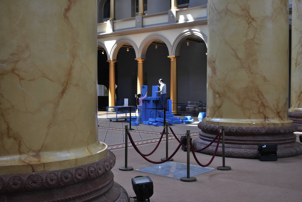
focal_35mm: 44
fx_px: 365
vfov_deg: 30.9
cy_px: 101
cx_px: 151
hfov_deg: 44.9
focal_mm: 29
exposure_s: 1/15
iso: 100
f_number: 4.5
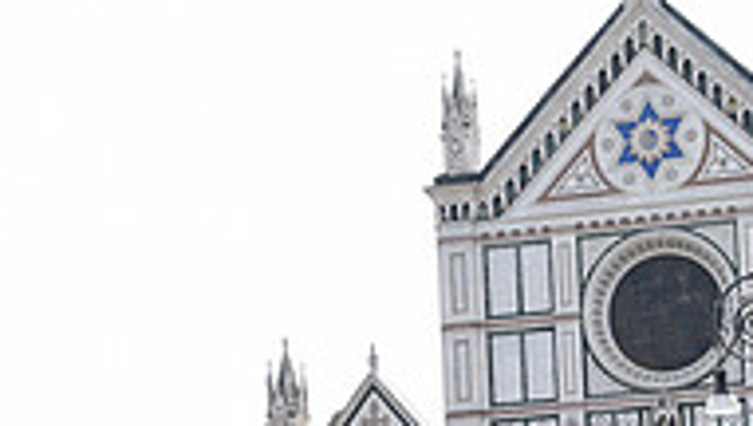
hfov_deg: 14.6
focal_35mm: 146
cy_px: 594
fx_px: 2919
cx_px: 650
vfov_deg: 8.2
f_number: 6.3
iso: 64
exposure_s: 1/200
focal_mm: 46
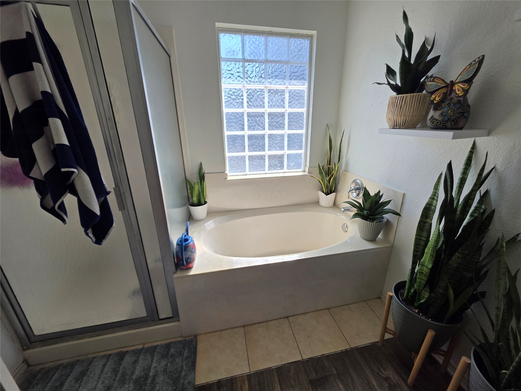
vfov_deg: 89.9
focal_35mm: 13
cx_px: 260
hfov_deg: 106.2
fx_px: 196
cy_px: 196
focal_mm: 2.2
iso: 40
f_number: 1.9
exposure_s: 1/400
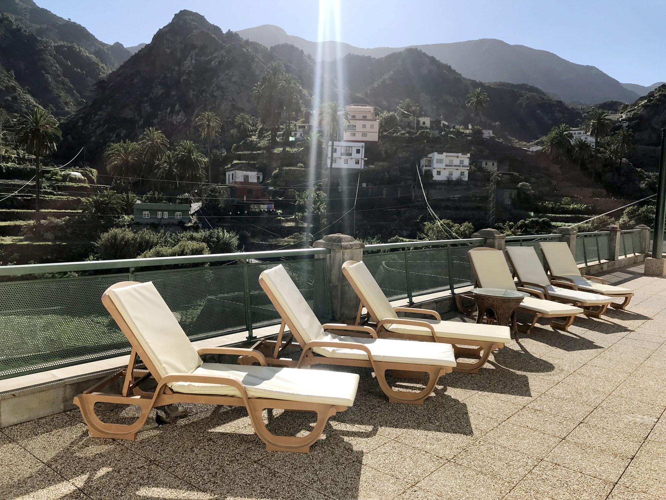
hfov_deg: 63.4
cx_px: 333
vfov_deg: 49.7
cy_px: 250
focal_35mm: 28
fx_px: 539
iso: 20
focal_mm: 3.99
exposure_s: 1/2457
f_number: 1.8
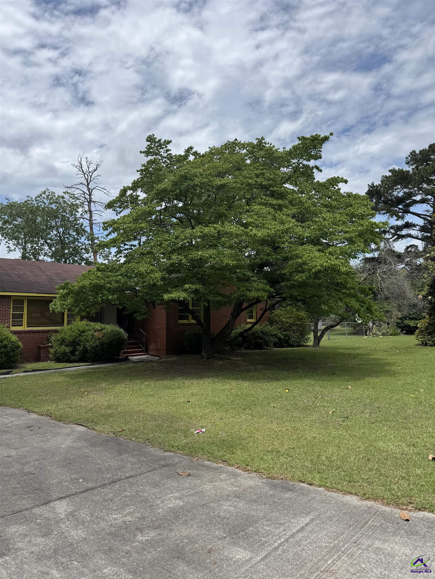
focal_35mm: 24
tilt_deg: +5.0
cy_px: 290
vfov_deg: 71.6
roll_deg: +1.1
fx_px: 402
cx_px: 218
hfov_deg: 56.8
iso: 80
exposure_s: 1/5814
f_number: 1.78
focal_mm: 6.76
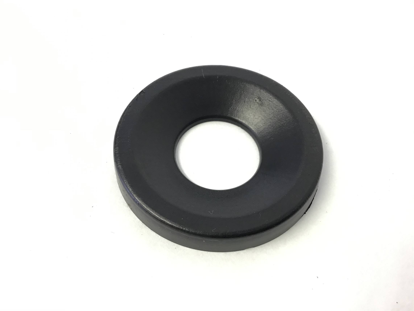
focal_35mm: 31
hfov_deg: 58.4
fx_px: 371
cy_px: 156
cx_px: 207
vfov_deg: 45.4
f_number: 2.4
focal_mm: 3.3
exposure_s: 1/33
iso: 40
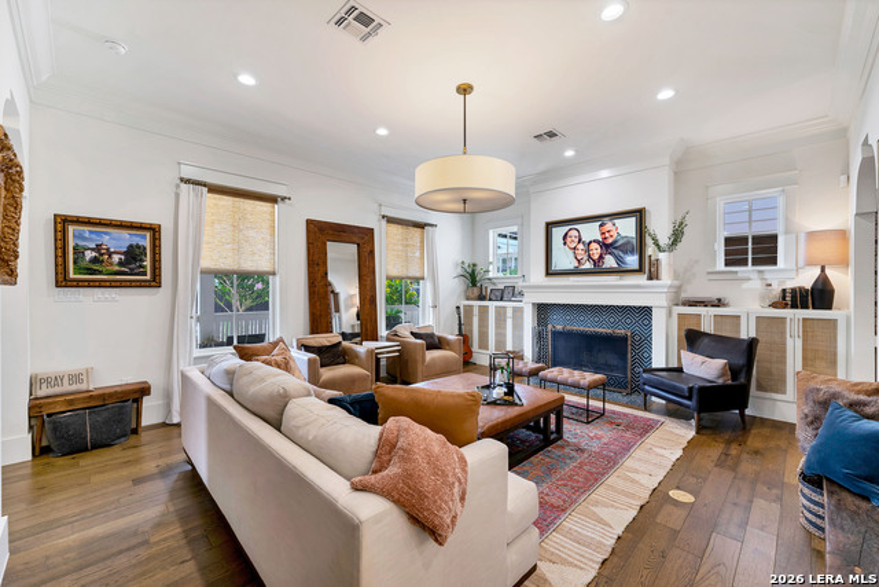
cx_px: 440
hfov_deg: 104.2
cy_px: 294
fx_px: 342
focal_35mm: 14
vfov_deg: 81.2
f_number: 7.1
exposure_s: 1/8
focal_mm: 14
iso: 100
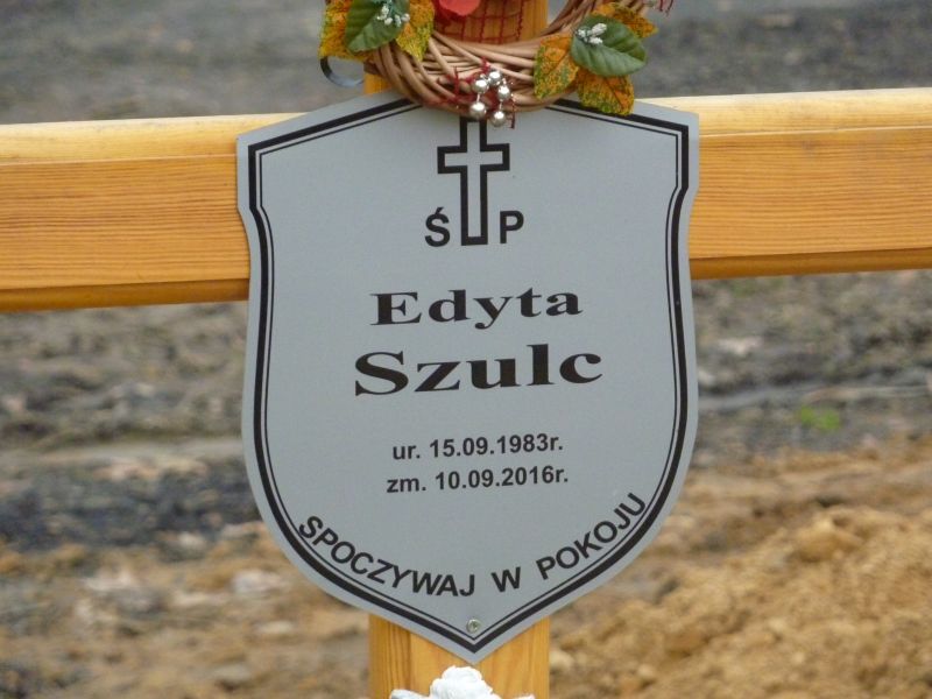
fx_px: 5654
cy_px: 350
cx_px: 466
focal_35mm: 210
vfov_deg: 7.1
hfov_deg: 9.4
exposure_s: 1/320
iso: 640
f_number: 4.6
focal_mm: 34.4
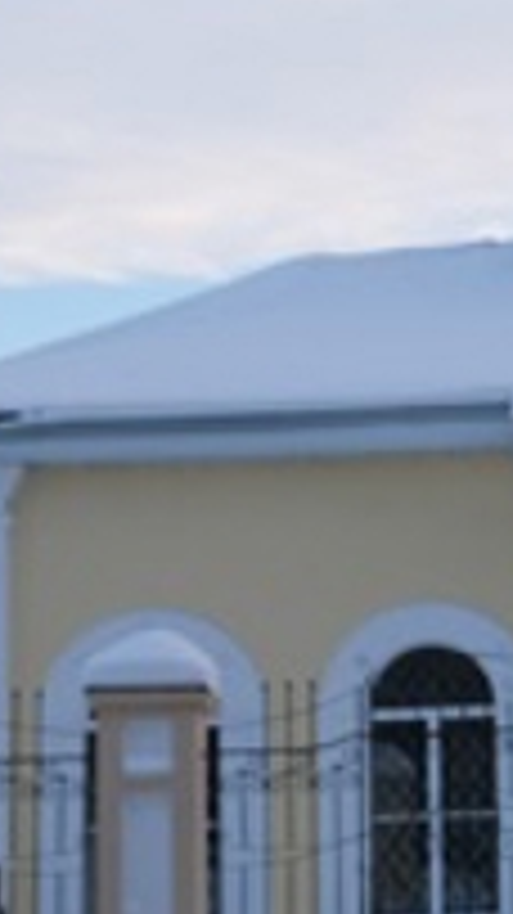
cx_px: 1332
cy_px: 338
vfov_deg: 13.9
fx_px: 3753
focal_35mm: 155
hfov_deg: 7.2
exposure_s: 1/300
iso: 320
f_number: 5.6
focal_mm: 26.5
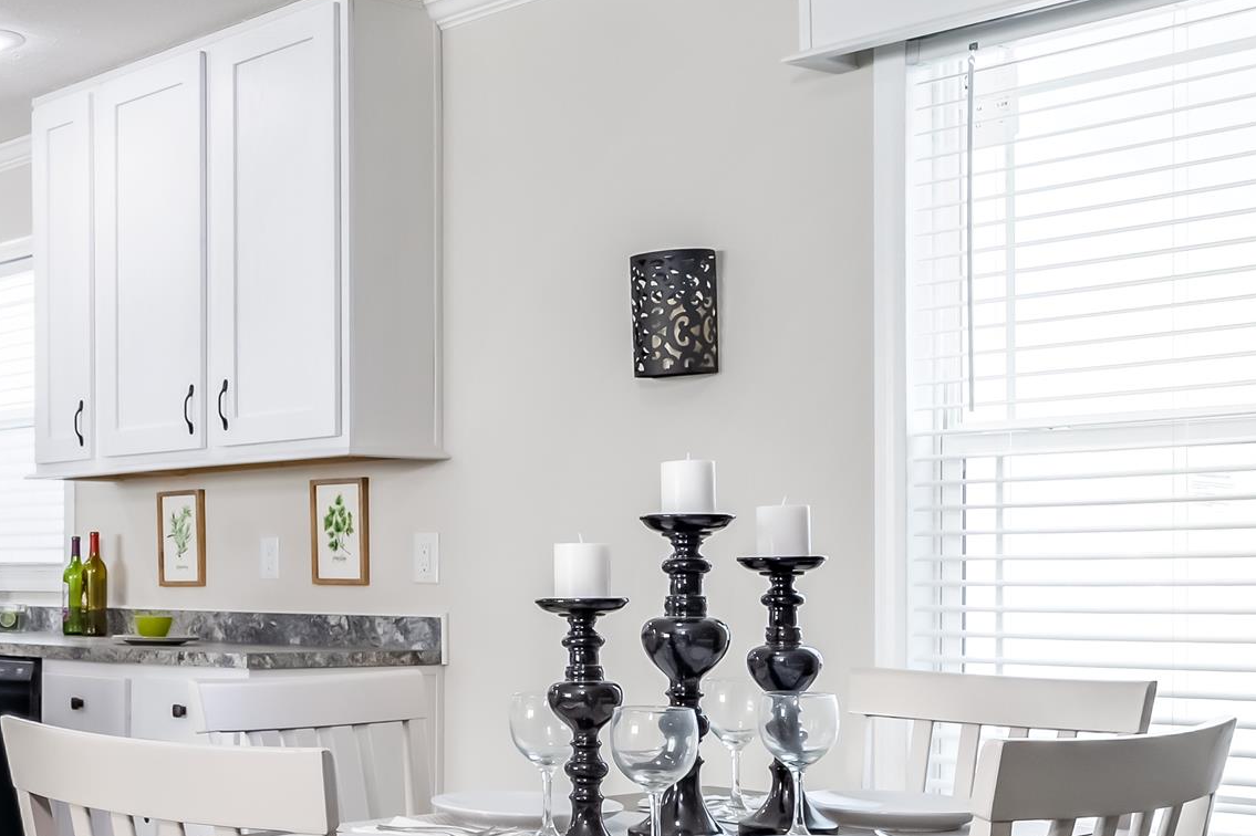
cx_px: 2
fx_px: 1779
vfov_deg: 26.3
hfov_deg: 35.2
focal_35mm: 51
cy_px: 569
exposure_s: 1/320
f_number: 9
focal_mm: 18
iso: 1000
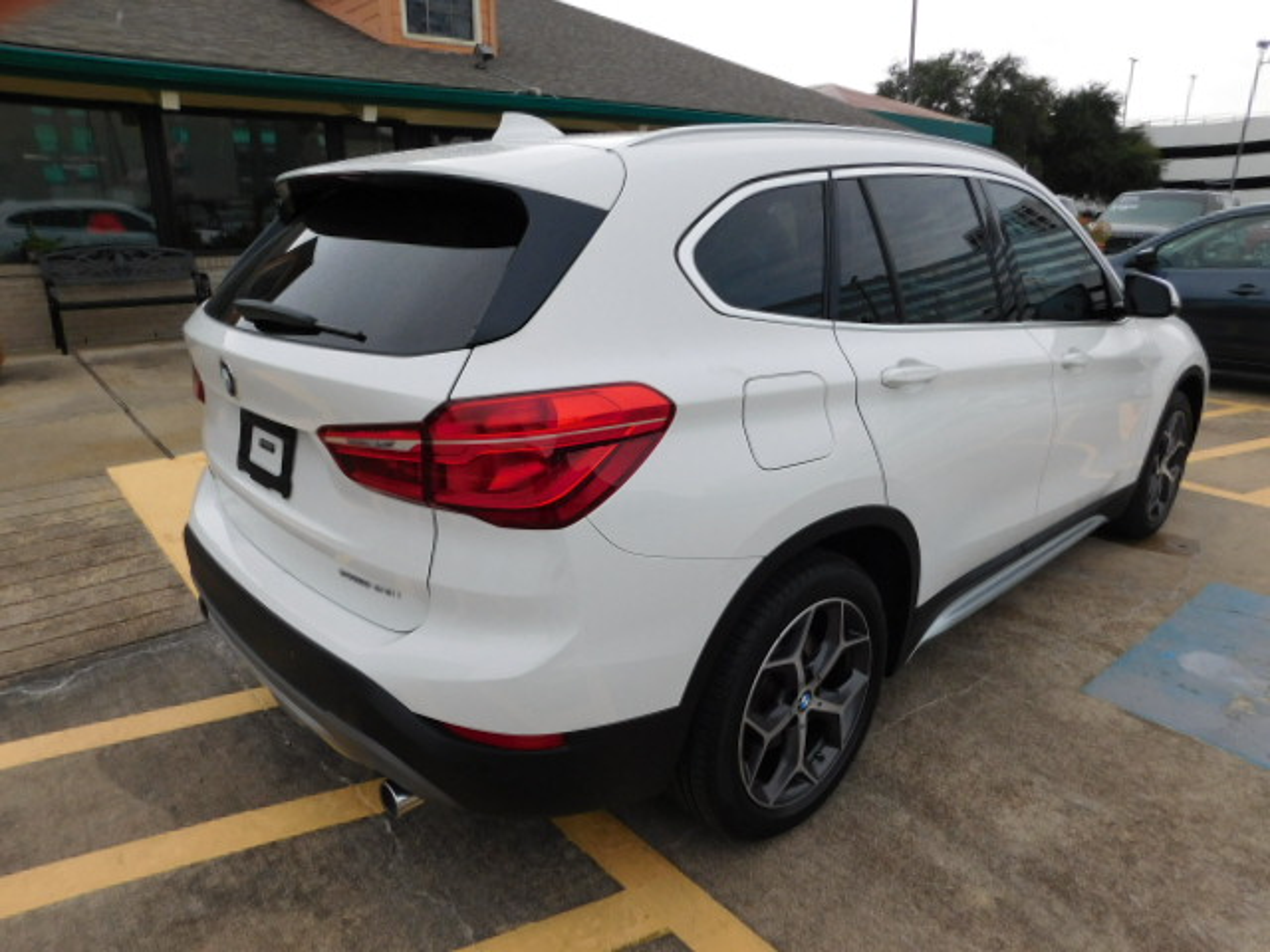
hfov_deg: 73.9
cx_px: 635
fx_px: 844
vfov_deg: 58.9
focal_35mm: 23
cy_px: 476
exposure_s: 1/1000
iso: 125
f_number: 3
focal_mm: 4
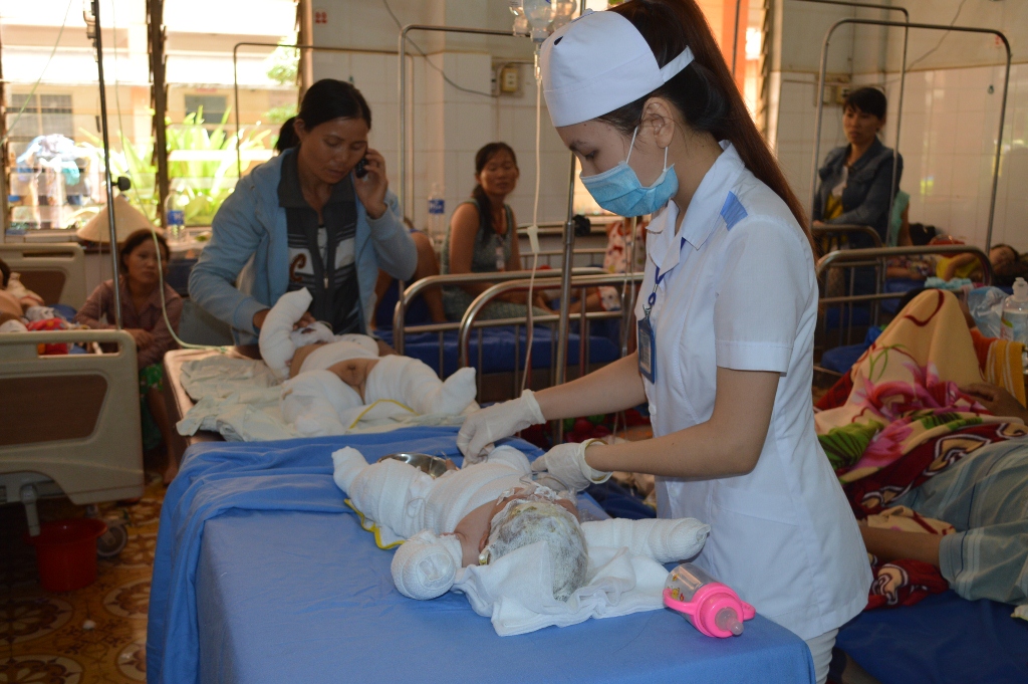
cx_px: 514
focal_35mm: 36
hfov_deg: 53.2
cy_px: 342
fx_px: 1027
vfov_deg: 36.8
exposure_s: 1/60
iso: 450
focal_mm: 24
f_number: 4
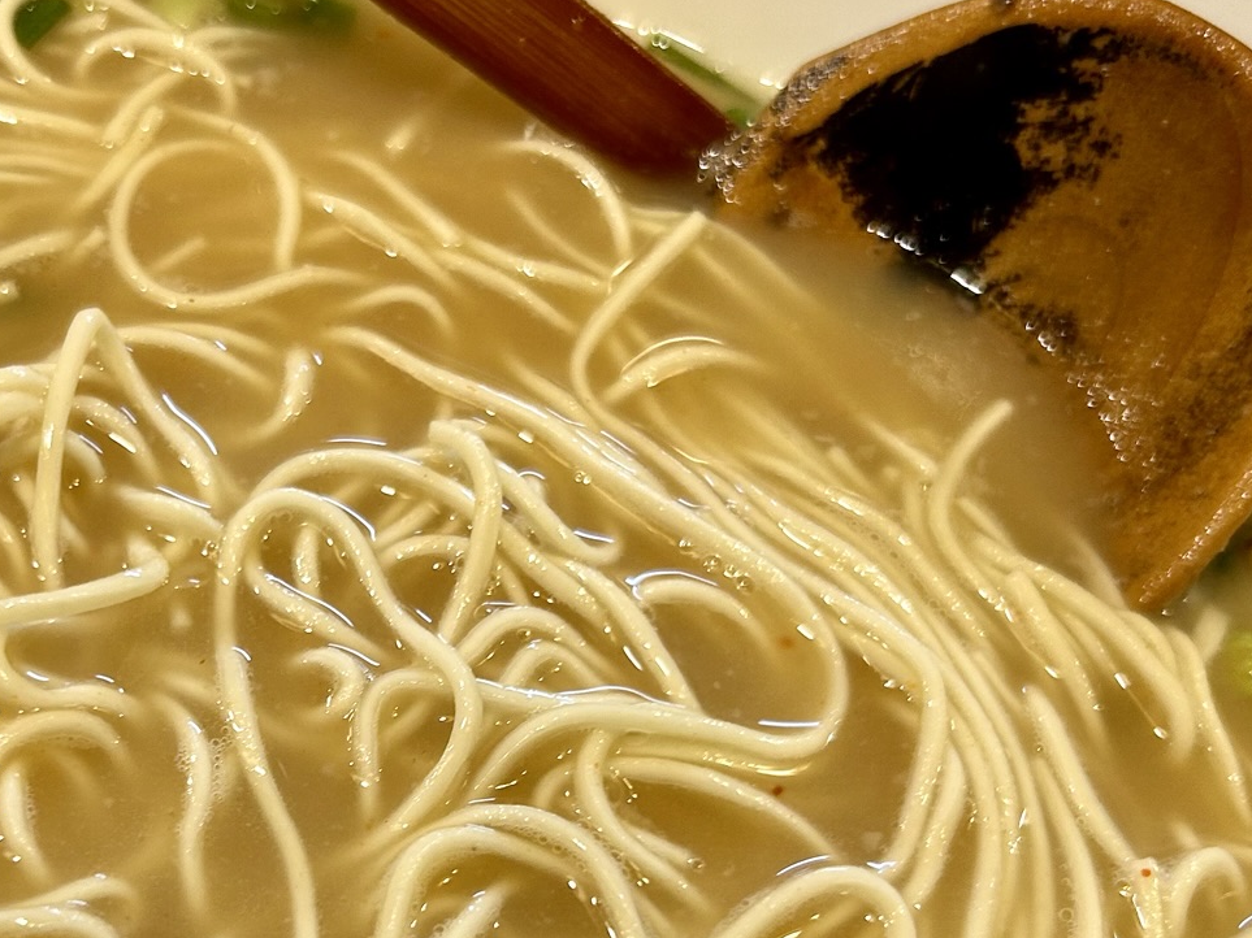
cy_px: 751
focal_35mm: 54
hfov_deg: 35.0
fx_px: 1953
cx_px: 371
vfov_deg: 26.5
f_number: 1.5
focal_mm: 5.7
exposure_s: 1/50
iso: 80
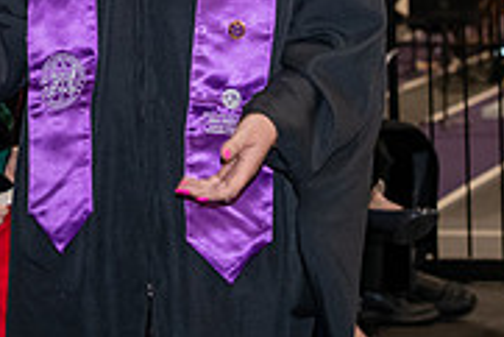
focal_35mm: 224
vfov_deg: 6.1
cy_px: -96
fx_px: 3138
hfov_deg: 9.0
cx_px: -139
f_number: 5.6
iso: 2500
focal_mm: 70
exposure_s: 1/200
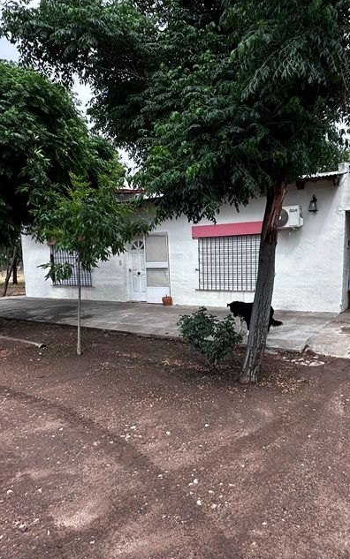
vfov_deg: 74.4
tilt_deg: -8.4
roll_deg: +0.6
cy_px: 316
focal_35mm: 24
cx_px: 211
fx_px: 366
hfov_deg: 50.8
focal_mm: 2.22
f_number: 2.2
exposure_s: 1/972
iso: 40
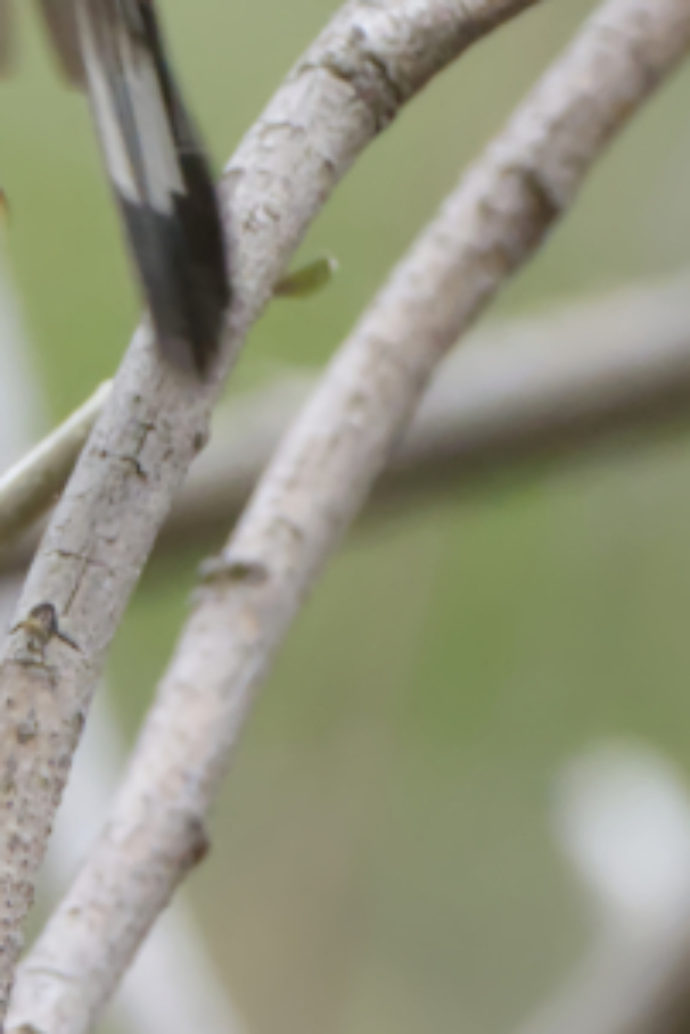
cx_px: -400
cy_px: -440
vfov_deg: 0.8
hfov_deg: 0.5
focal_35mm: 2538
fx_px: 72962
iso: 1400
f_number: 7.1
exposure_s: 1/1600
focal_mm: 500
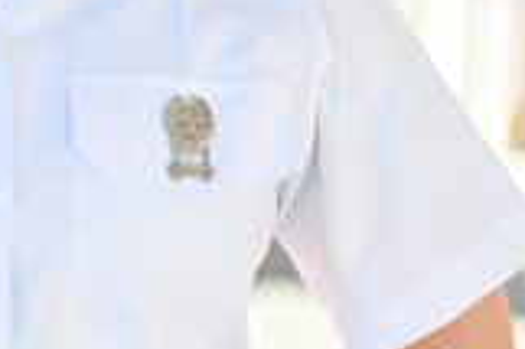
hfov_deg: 8.6
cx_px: 13
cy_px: -173
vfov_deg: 5.7
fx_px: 3482
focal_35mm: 239
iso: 125
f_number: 1.8
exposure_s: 1/1000
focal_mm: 50
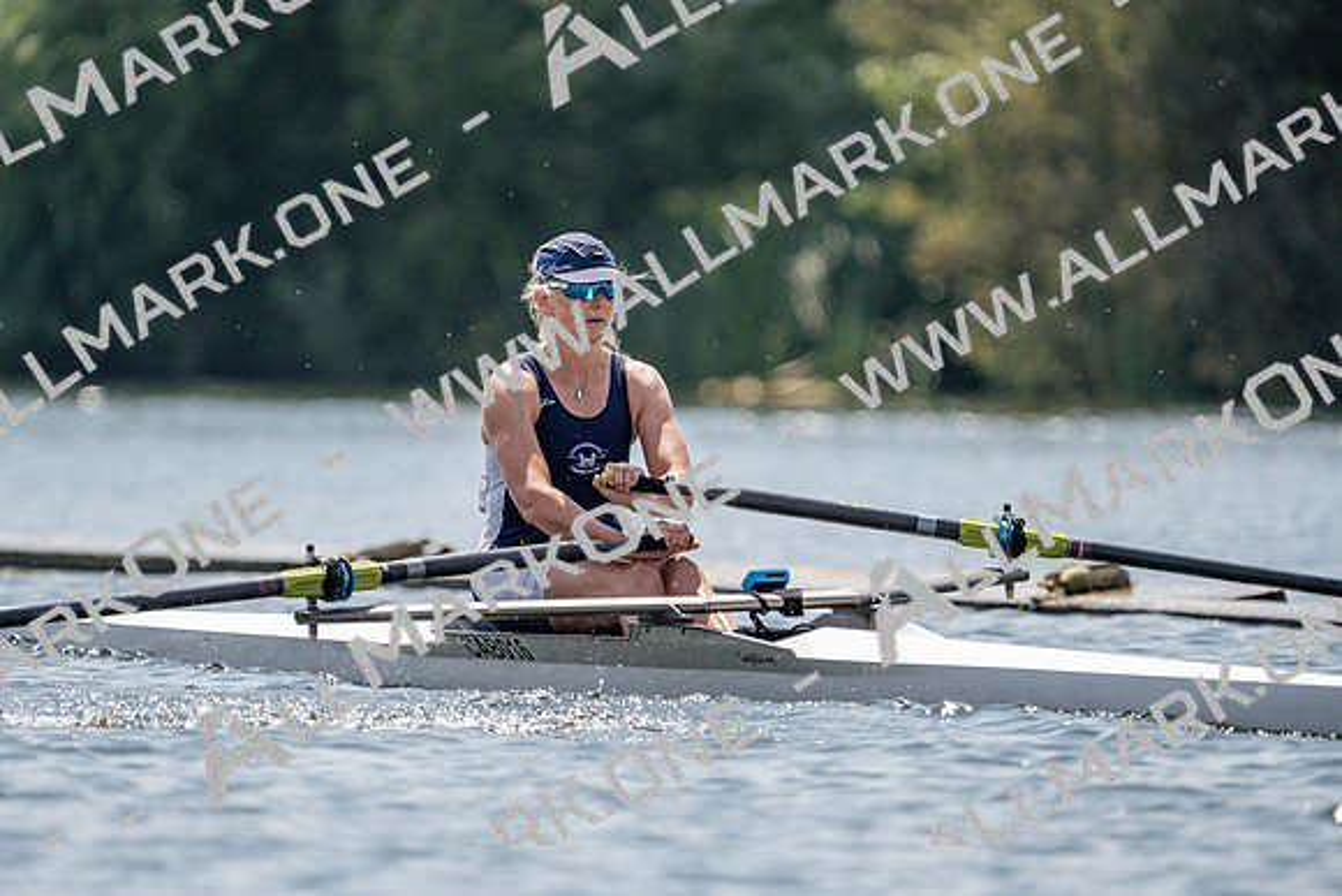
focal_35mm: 600
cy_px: 448
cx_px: 671
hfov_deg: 3.4
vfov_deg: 2.3
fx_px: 22371
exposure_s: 1/1600
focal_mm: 600
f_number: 6.3
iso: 250
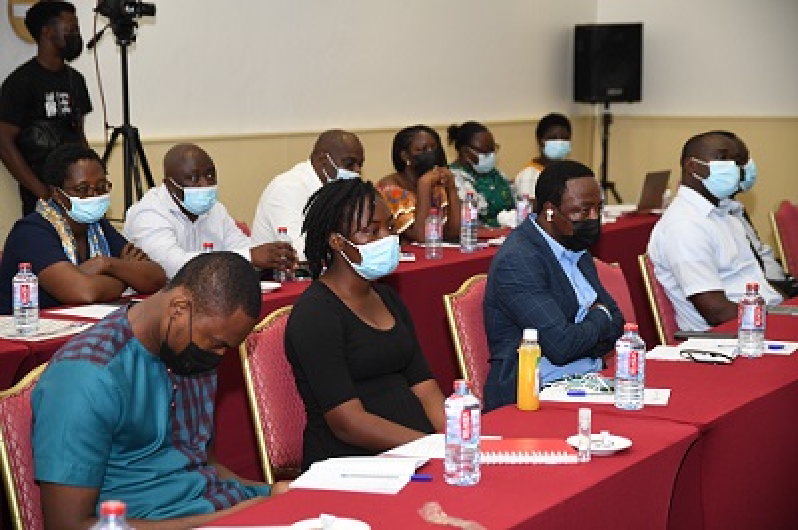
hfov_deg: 24.8
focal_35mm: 82
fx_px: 1816
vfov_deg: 16.6
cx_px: 399
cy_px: 265
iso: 2000
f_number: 5
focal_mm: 82
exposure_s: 1/200
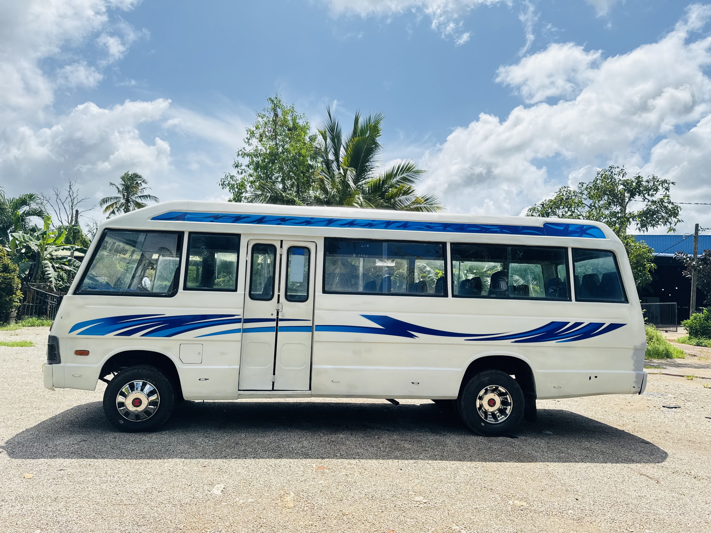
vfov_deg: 56.8
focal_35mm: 24
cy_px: 266
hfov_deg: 71.6
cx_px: 356
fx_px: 493
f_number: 1.78
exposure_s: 1/3096
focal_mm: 6.76
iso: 80
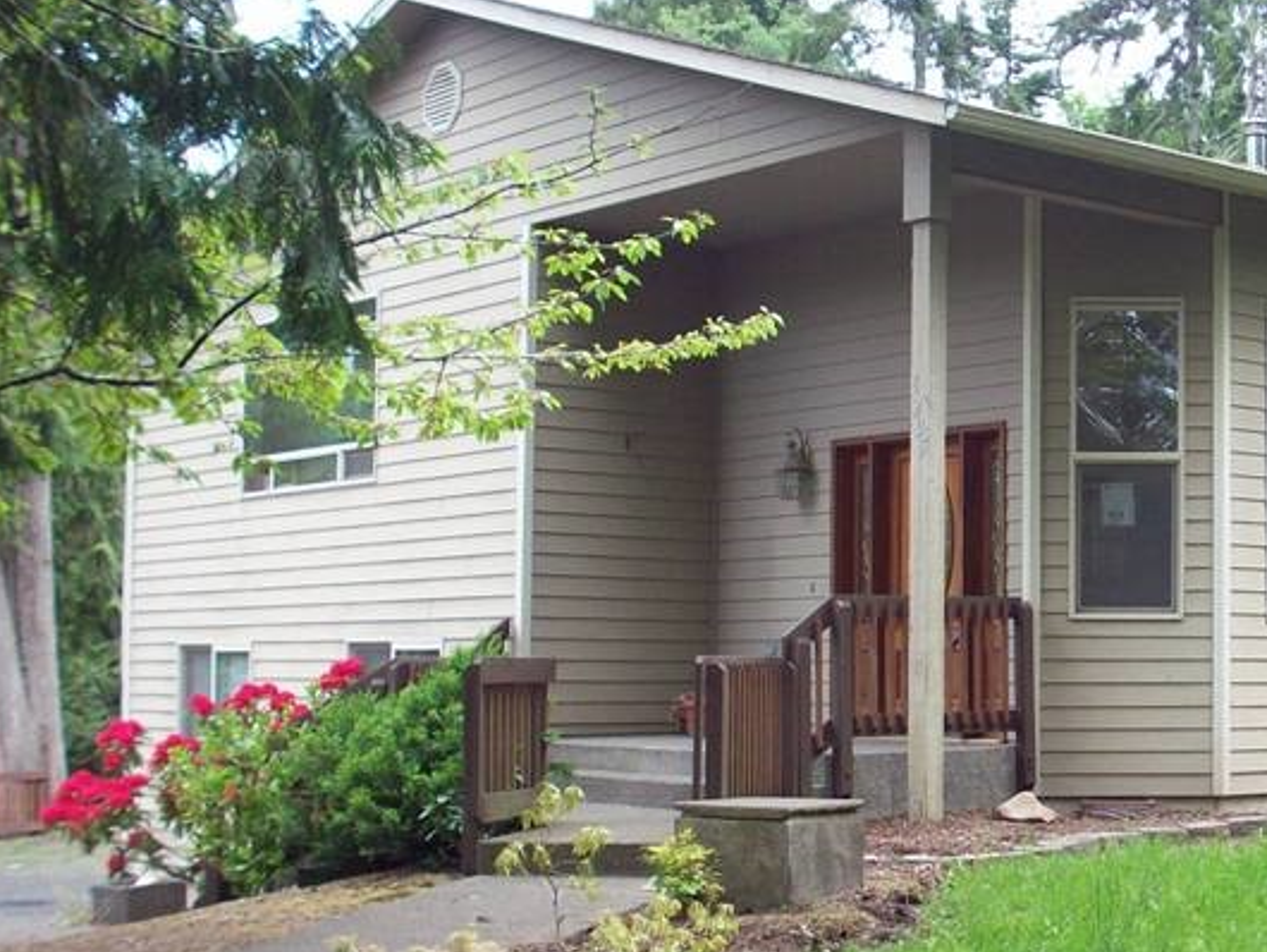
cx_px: 996
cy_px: 560
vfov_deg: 22.9
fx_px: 2344
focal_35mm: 64
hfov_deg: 29.6
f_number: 2.8
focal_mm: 6.2
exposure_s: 1/130
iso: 80
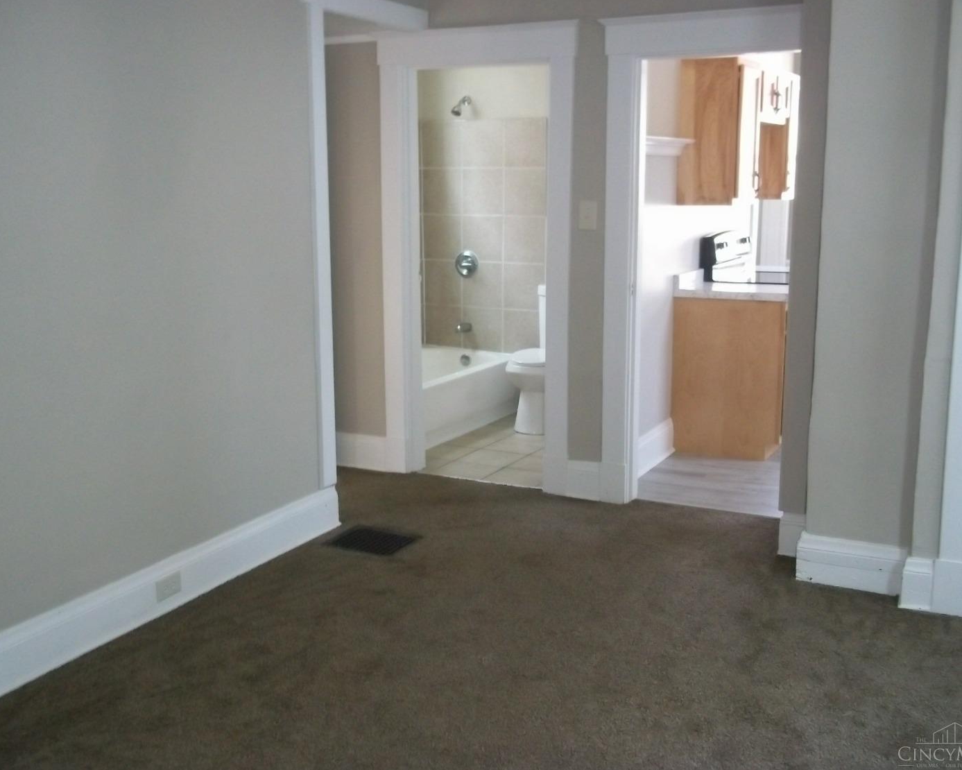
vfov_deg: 39.2
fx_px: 1082
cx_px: 484
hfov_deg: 47.9
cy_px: 387
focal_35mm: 38
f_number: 3.1
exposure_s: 1/40
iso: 320
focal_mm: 6.5
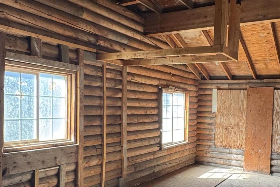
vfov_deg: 37.5
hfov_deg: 53.9
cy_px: 121
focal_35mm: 35
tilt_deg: -3.4
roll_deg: -1.8
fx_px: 272
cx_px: 174
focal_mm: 2.22
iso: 100
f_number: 2.2
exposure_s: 1/99
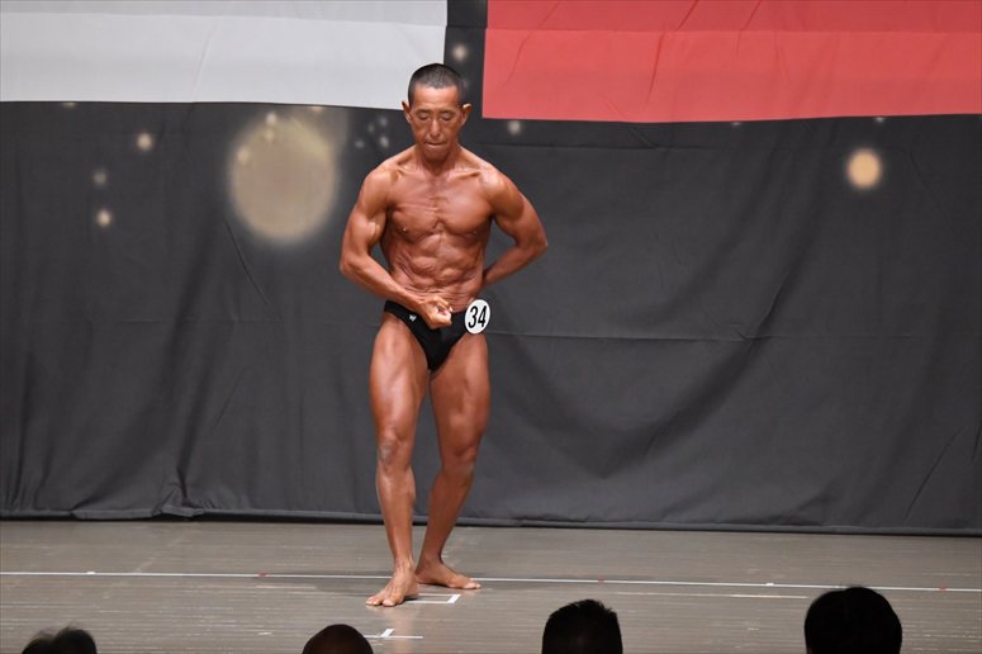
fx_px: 6135
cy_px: 327
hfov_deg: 9.2
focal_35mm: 225
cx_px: 491
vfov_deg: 6.1
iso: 6400
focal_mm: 150
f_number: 5.6
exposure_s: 1/400
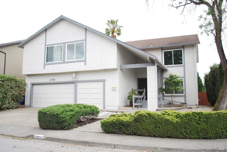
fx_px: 208
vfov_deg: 40.1
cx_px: 114
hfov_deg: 57.1
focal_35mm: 33
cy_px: 76
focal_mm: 22
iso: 100
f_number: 7.1
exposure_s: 1/200
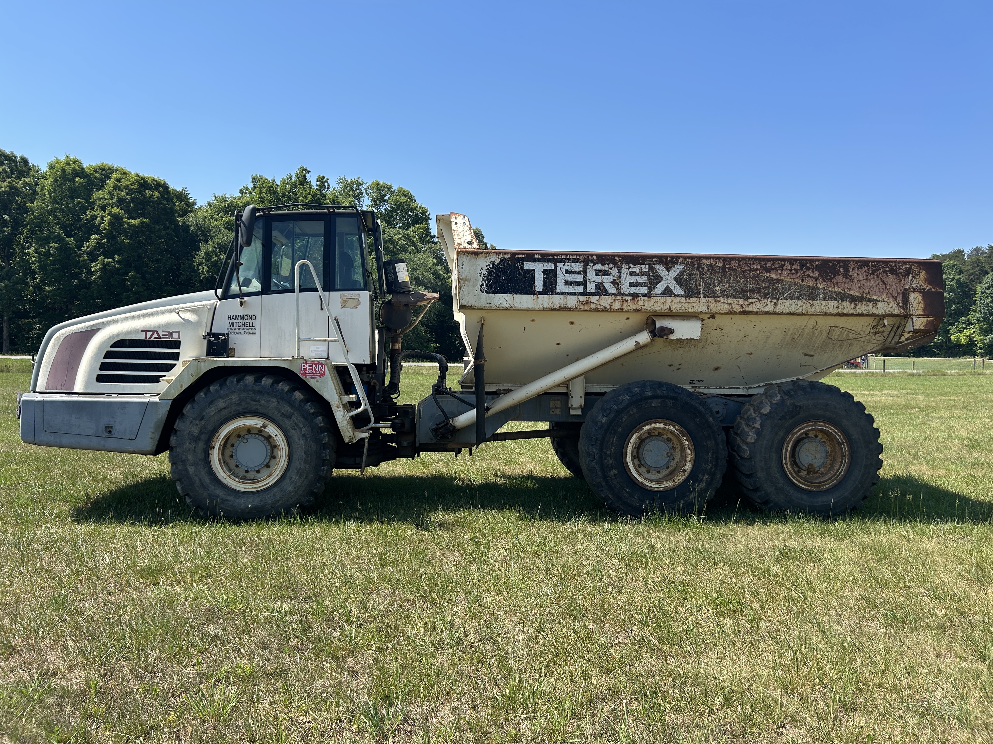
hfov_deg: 67.3
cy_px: 372
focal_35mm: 26
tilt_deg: -2.2
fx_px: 746
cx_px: 496
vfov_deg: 53.1
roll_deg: -0.7
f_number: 1.5
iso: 50
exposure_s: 1/2762
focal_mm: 5.7
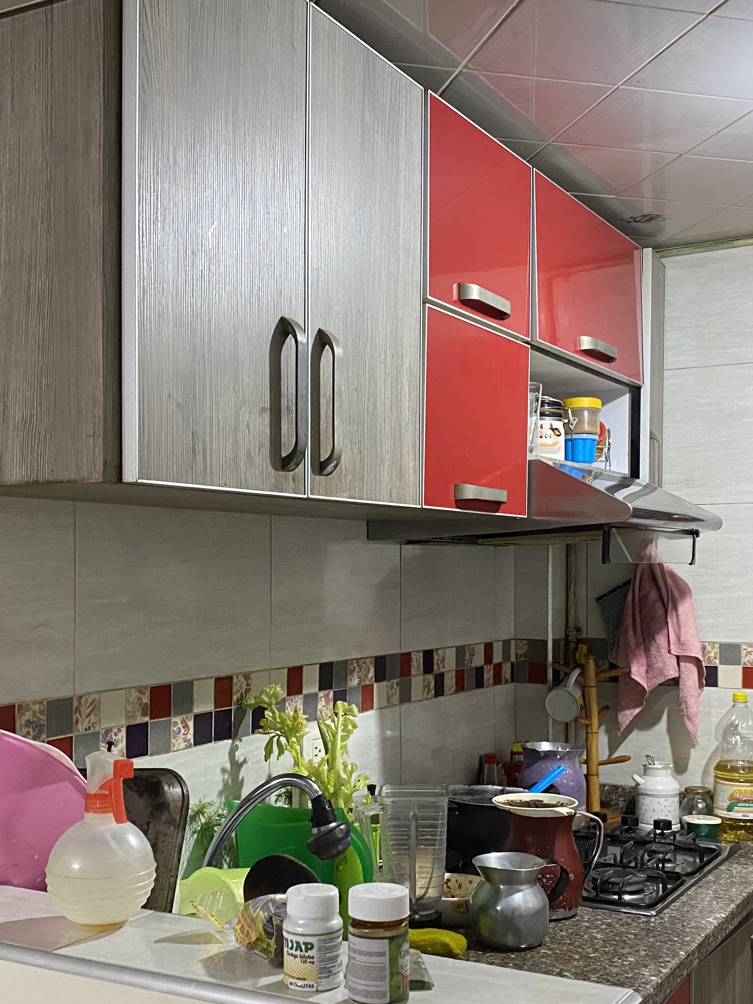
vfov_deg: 44.7
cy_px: 574
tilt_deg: -0.2
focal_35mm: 42
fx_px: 1218
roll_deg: +0.2
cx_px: 360
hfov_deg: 34.3
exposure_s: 1/60
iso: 500
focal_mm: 4.25
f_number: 1.8
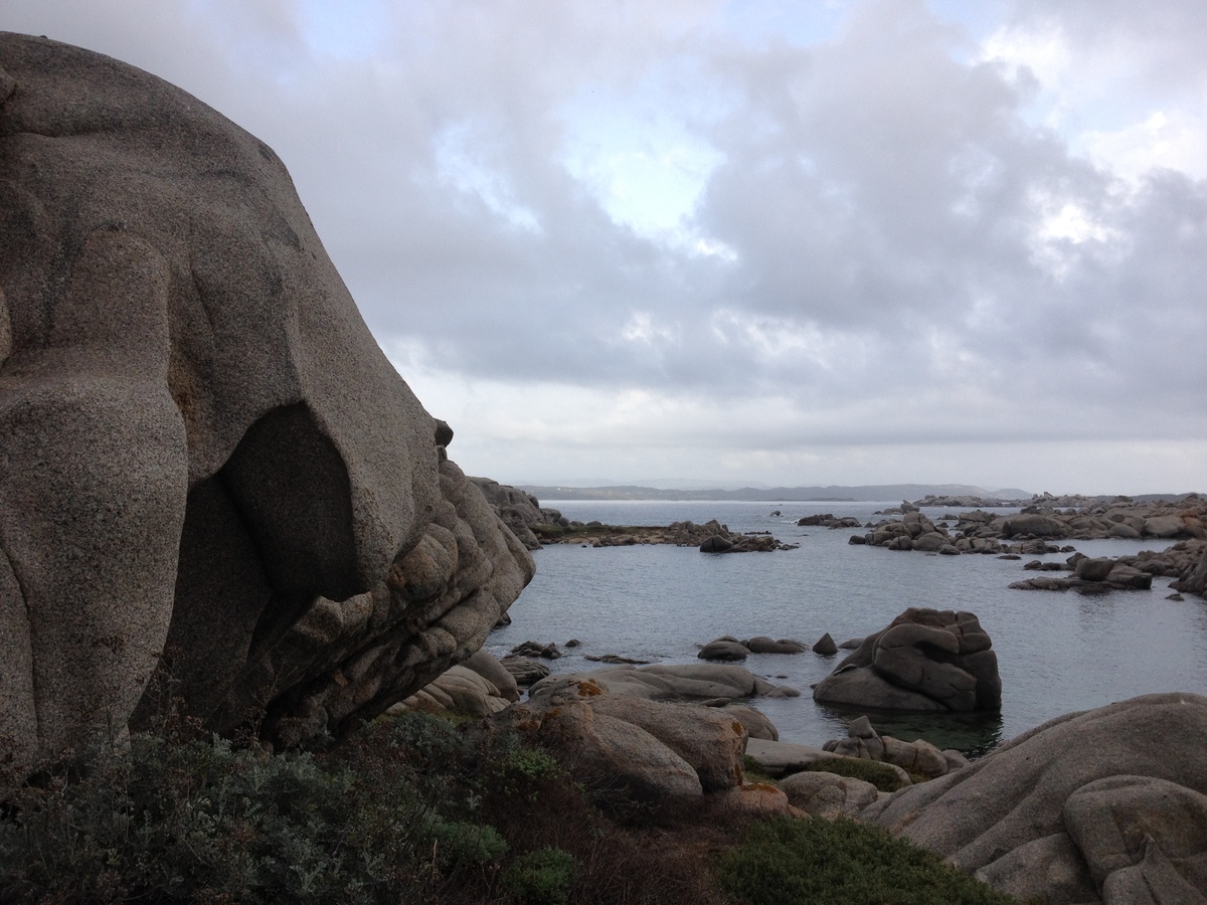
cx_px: 604
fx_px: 1220
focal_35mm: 35
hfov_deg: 52.6
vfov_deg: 40.7
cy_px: 452
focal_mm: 4.28
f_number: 2.4
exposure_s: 1/613
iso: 64
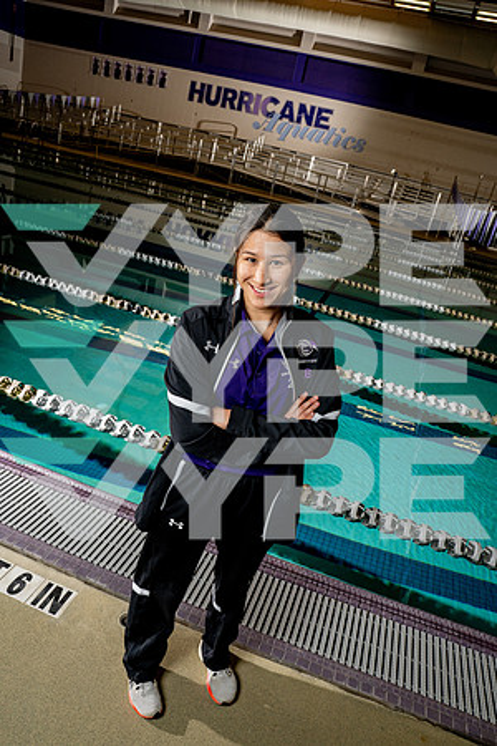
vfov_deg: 67.4
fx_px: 559
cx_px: 248
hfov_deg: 47.9
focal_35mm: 27
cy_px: 373
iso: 400
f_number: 8
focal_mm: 27
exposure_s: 1/250
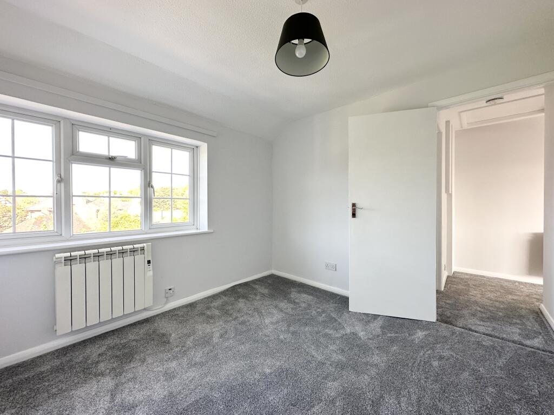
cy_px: 208
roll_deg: +0.0
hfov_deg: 102.1
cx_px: 277
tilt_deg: -1.7
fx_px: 224
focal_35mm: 14
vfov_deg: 85.7
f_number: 2.2
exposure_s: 1/99
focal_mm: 2.22
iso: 80
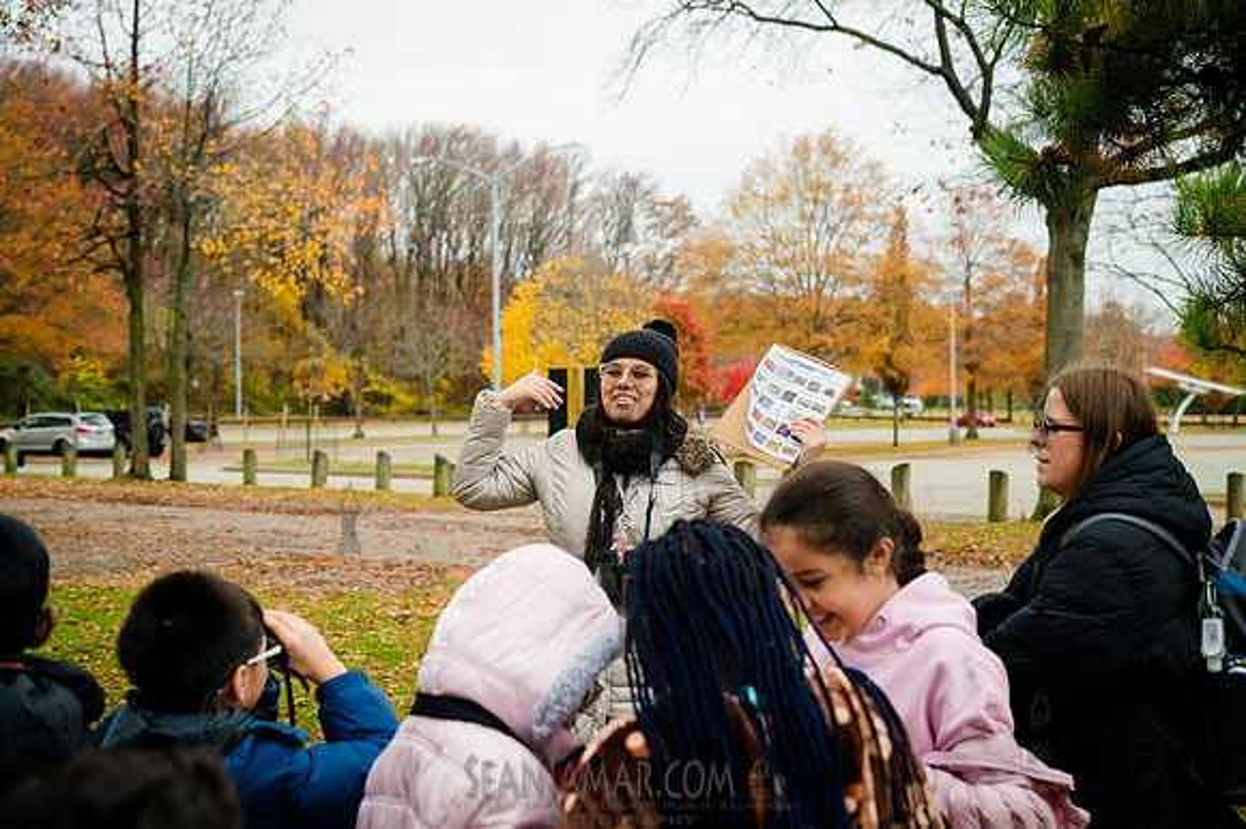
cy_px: 414
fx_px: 1626
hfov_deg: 41.9
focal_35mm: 47
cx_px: 623
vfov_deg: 28.6
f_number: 4
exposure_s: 1/640
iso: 4000
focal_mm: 47
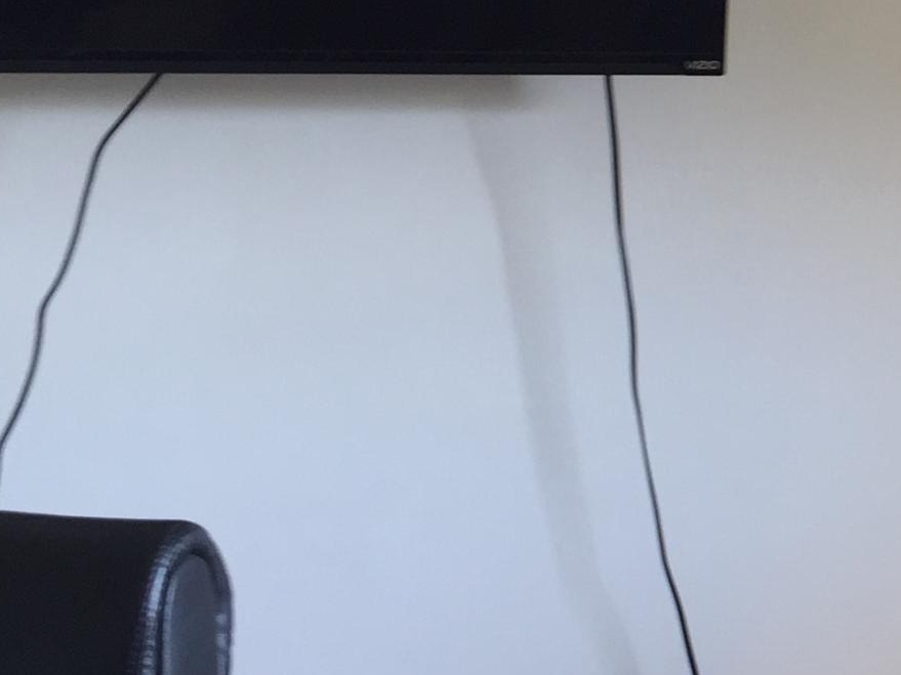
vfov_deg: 14.9
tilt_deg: -0.5
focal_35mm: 99
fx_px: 2576
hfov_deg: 18.0
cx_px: 1300
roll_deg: +0.5
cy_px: 250
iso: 32
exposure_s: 1/40
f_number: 2.2
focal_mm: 4.15
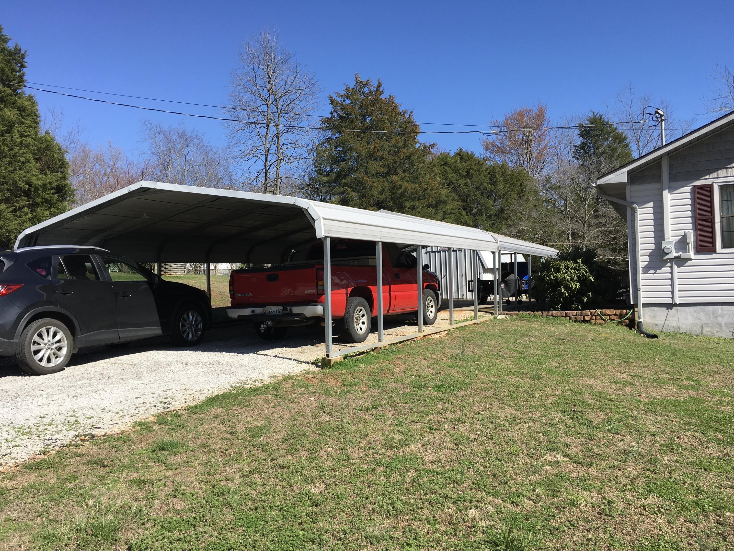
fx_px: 615
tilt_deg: +1.4
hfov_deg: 61.7
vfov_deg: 48.2
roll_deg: +2.0
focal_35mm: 29
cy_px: 276
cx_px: 367
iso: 25
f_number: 2.2
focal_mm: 4.15
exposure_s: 1/1479
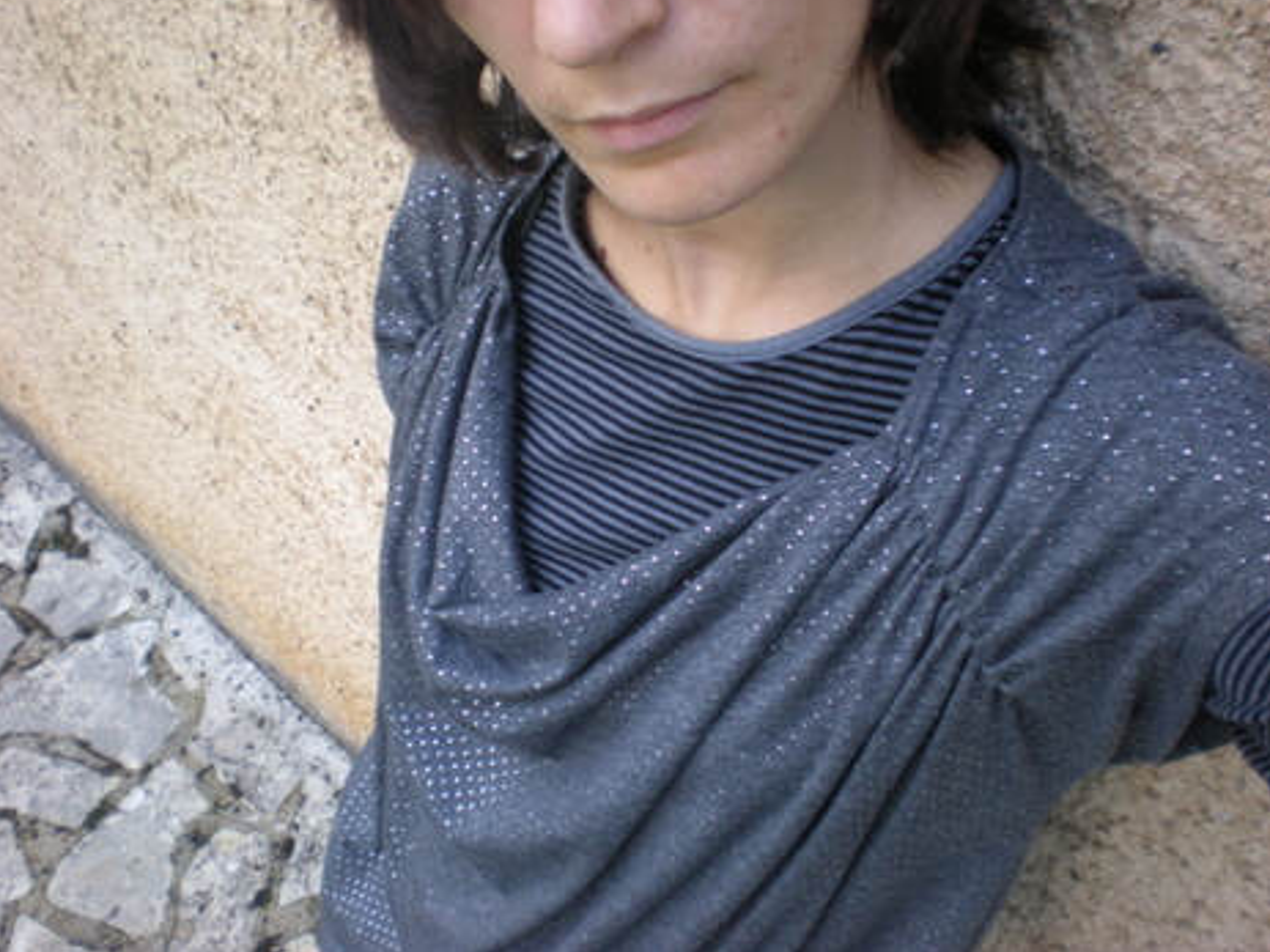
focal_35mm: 39
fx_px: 1430
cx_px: 624
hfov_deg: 47.9
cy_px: 466
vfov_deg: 36.8
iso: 154
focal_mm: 6.3
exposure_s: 1/130
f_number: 3.1
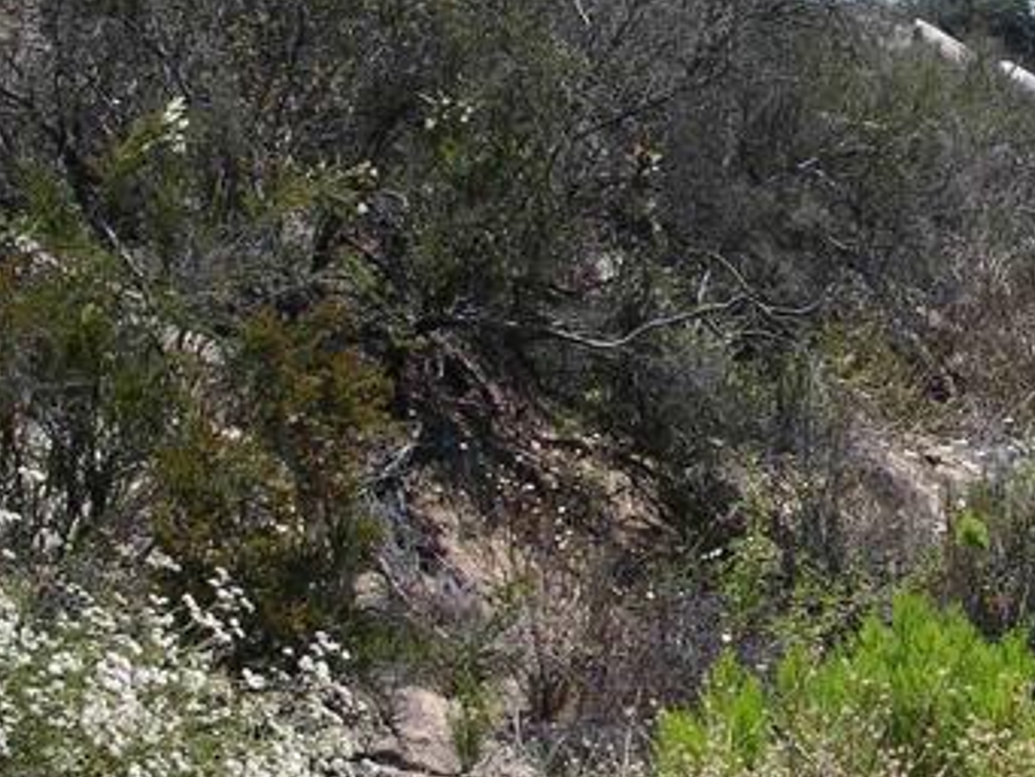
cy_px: 206
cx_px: 1038
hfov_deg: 18.2
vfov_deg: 14.1
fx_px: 3141
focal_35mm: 105
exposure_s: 1/132
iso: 50
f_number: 8
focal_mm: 8.9
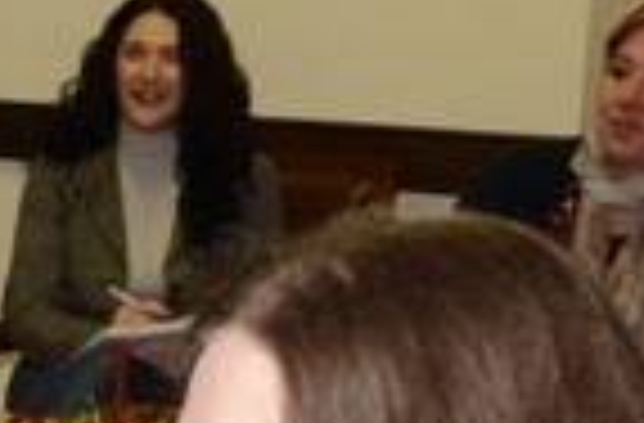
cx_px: -419
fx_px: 3117
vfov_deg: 7.6
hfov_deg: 11.2
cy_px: 652
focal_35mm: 175
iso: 640
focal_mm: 26
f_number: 5.6
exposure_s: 1/50
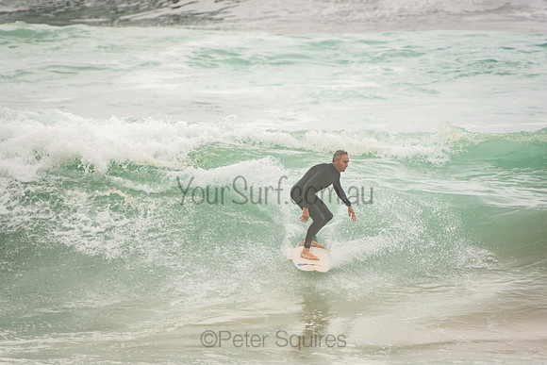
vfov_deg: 2.3
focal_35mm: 600
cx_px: 274
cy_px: 182
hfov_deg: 3.4
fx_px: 9118
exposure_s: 1/1250
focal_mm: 400
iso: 250
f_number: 5.6
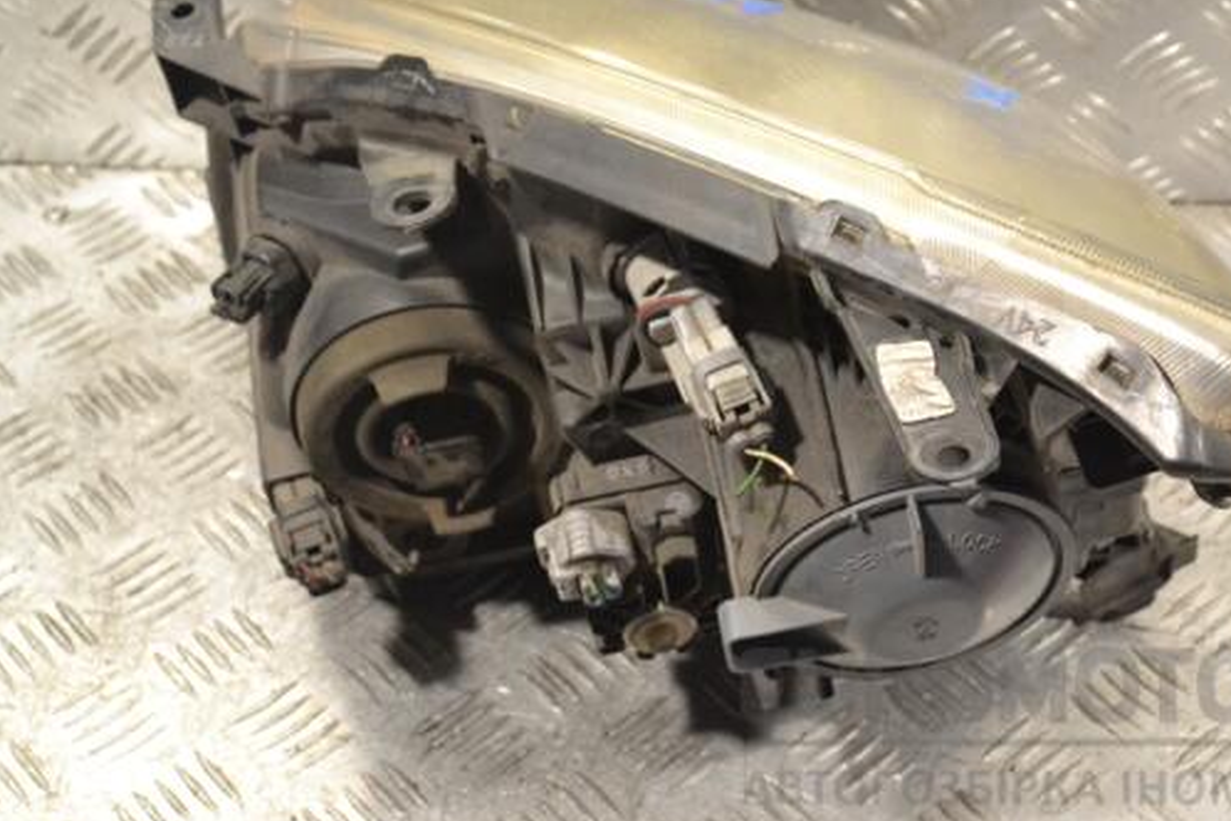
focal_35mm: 65
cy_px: 356
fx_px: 2222
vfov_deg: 20.9
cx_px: 695
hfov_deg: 30.9
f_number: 8
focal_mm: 36
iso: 3200
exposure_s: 1/250
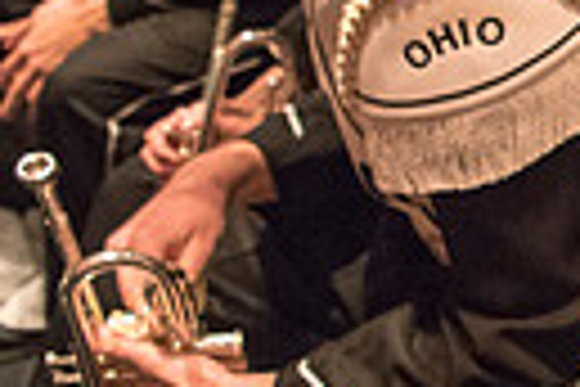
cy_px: 52
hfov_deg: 15.0
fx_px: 1740
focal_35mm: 108
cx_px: 1191
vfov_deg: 12.6
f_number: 3.5
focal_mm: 24
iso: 4000
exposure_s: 1/60
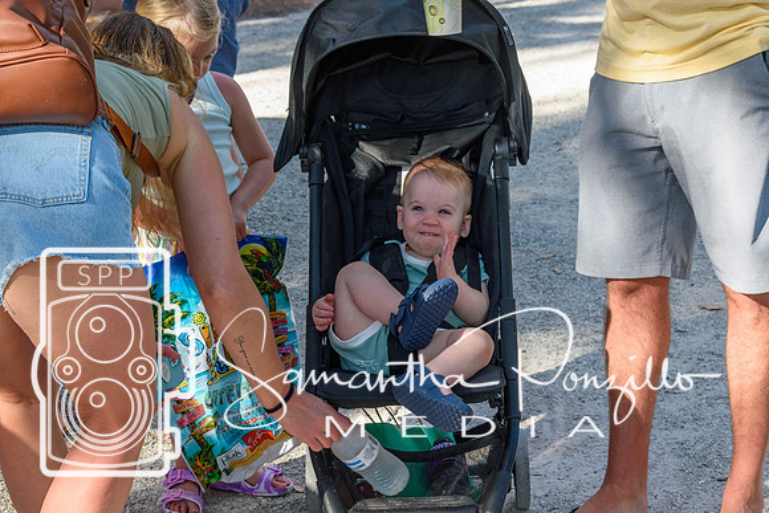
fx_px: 1763
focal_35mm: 82
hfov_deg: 24.6
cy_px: 256
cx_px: 384
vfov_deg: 16.6
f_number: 8
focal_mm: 55
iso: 400
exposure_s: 1/250
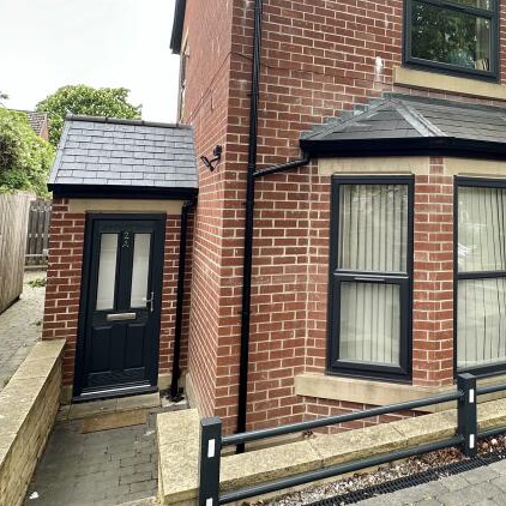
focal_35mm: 30
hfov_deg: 51.3
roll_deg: -0.4
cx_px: 391
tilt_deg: +5.0
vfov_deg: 52.9
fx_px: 496
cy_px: 165
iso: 50
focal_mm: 2.22
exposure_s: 1/99
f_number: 2.2
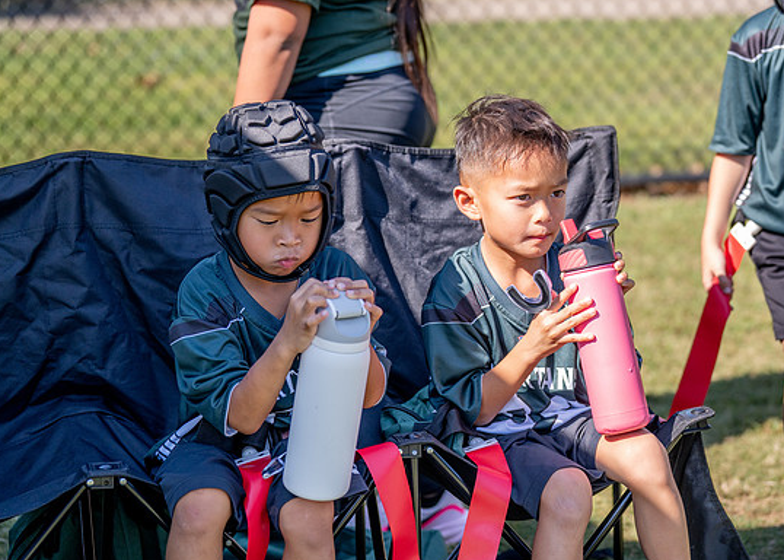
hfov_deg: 19.2
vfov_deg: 13.8
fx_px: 2315
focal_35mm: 104
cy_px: 251
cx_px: 485
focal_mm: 82
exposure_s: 1/1600
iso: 250
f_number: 2.8
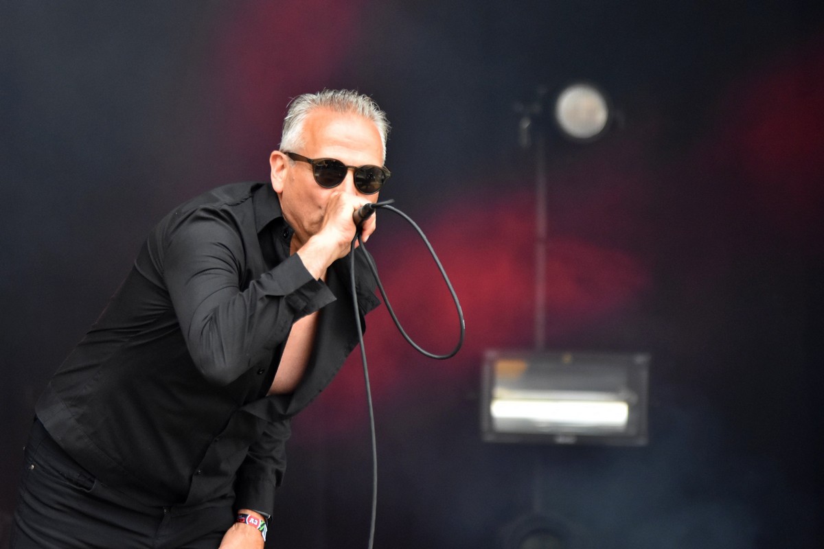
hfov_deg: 8.6
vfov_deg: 5.7
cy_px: 274
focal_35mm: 240
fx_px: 5493
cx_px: 412
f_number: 2.8
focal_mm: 160
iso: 1250
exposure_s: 1/2000
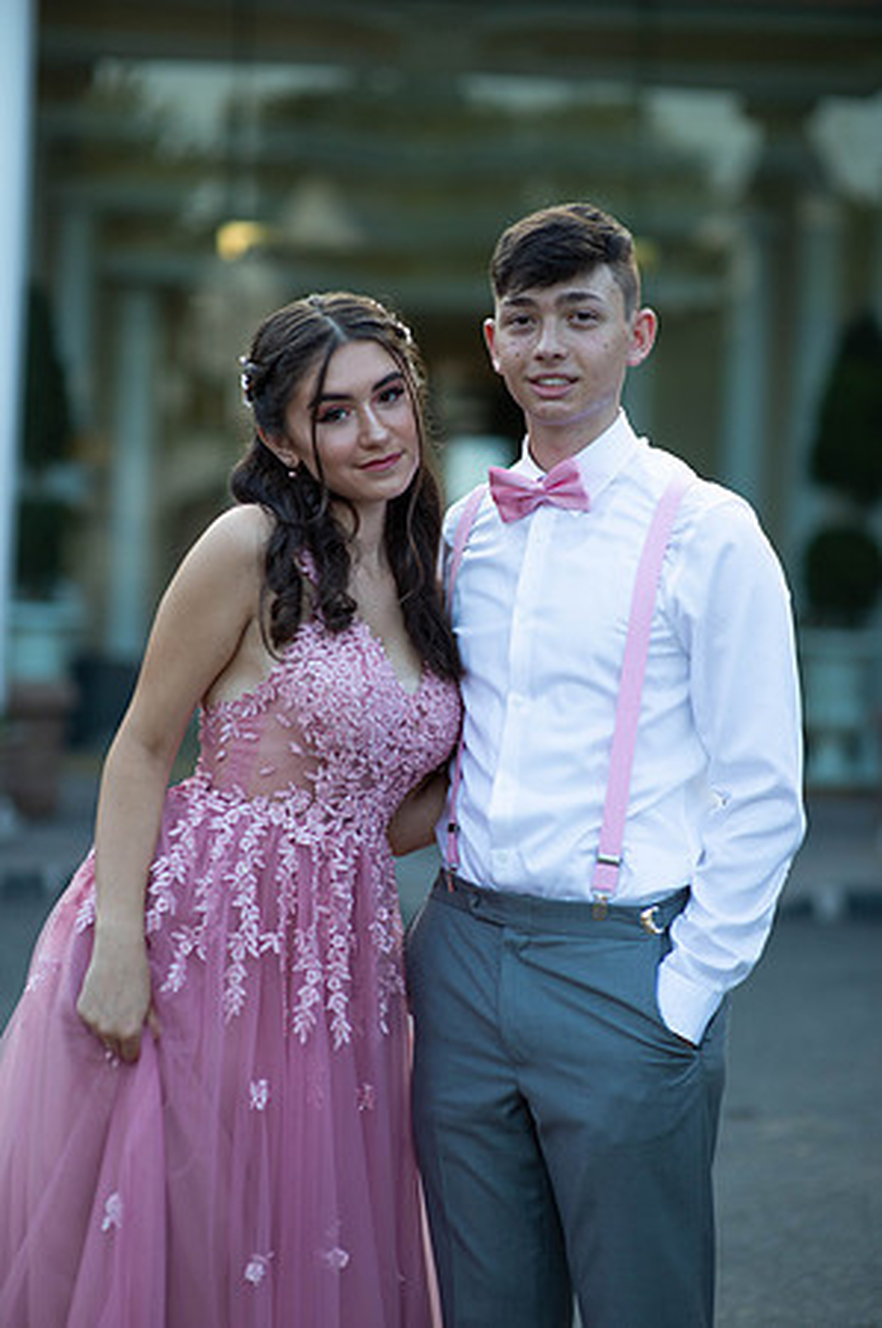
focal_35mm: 85
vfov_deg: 23.9
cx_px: 441
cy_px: 664
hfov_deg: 16.0
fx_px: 3131
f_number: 2
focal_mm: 85
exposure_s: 1/1000
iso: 250
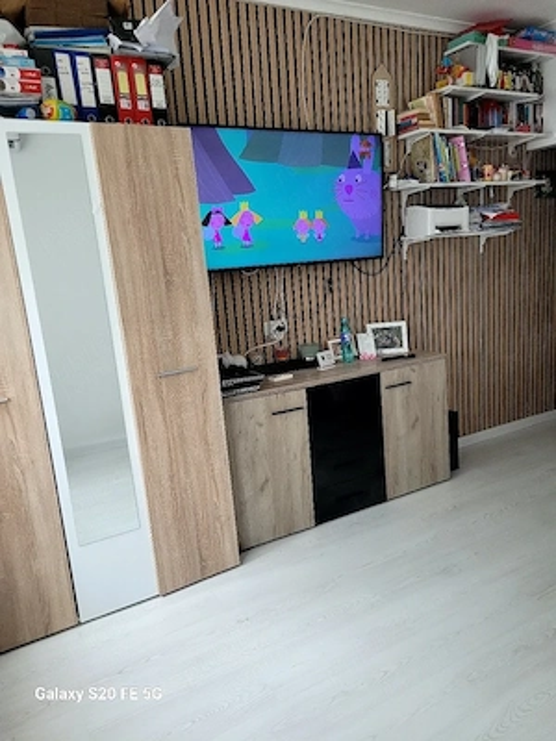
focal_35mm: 26
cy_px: 370
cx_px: 278
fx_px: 557
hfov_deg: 53.1
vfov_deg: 67.3
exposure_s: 1/100
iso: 250
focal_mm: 5.4
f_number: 1.8
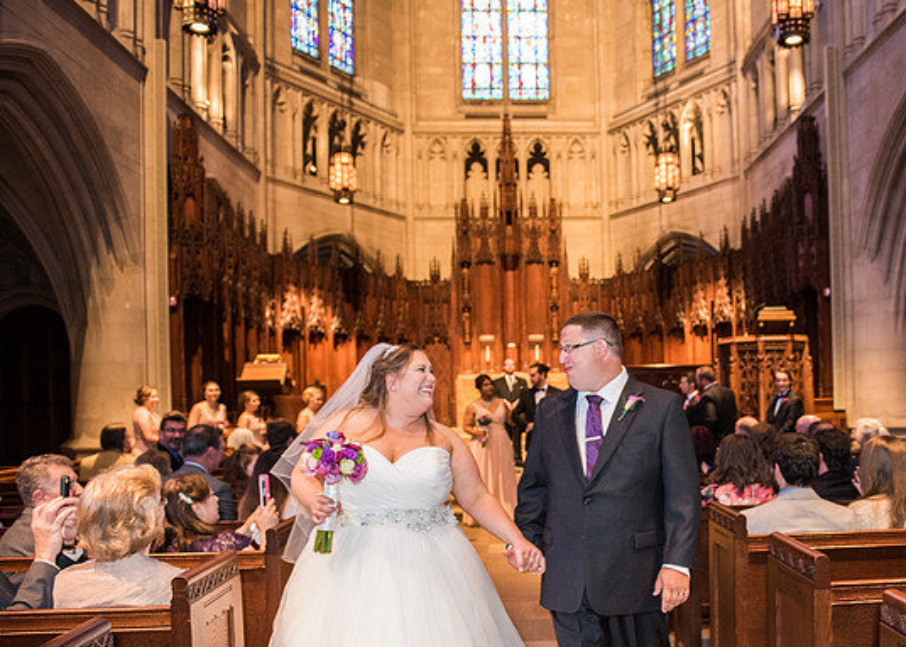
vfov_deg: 41.5
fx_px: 849
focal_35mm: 33
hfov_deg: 55.1
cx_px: 596
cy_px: 399
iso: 2800
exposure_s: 1/100
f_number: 2.8
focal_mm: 24
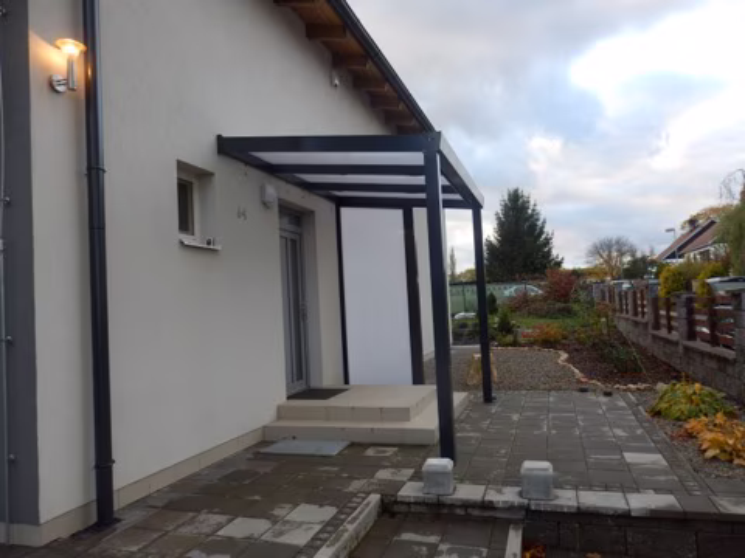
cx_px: 372
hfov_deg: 69.4
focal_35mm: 25
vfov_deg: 54.9
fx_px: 538
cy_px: 279
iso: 80
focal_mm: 4.5
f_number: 3
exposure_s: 1/60
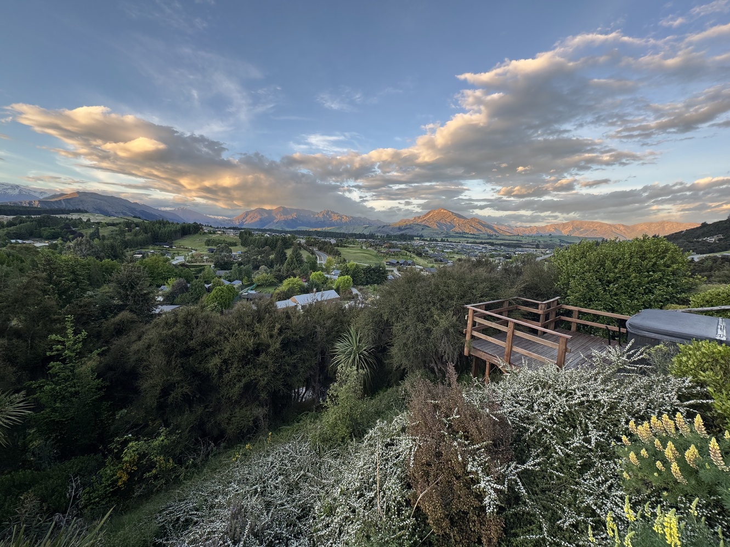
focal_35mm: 14
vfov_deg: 85.7
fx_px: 295
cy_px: 274
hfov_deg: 102.1
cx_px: 365
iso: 40
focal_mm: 2.22
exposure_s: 1/169
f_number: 2.2
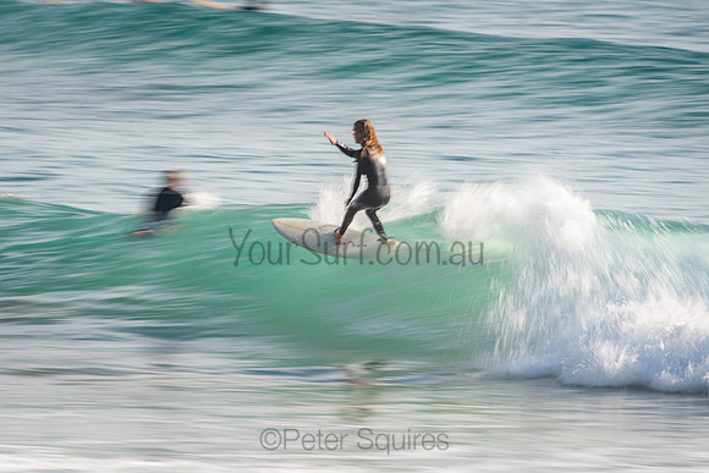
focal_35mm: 500
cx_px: 354
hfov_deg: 4.1
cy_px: 236
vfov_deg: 2.8
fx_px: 9849
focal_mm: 500
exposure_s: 1/20
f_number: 11
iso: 31
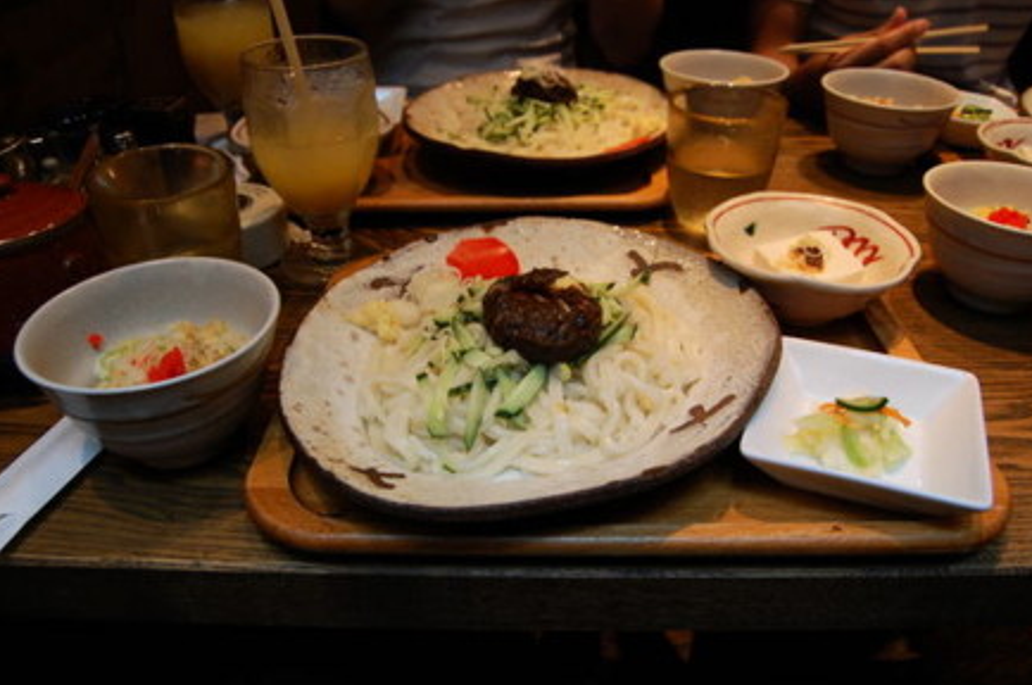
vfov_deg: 46.3
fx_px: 801
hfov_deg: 65.5
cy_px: 353
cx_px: 526
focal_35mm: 28
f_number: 6.3
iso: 800
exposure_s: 1/13
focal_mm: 18
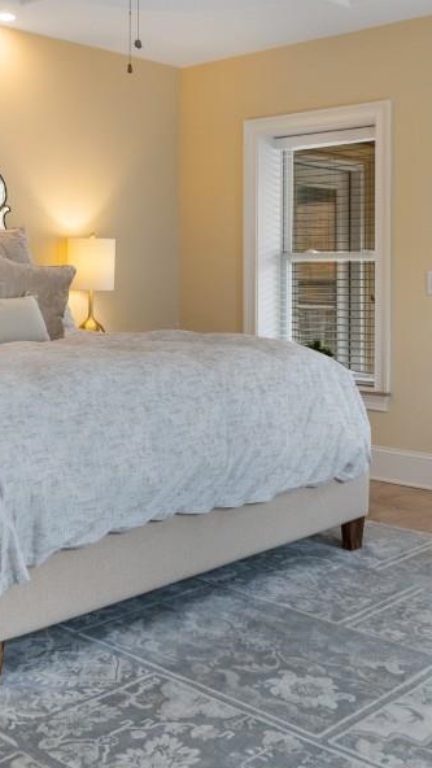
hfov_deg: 27.6
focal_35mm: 43
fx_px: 876
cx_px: 165
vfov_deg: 46.6
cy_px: 253
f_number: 4.5
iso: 100
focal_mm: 10
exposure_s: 1/15
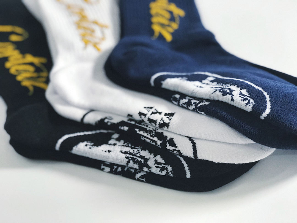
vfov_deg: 25.7
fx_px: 489
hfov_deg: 33.8
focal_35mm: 57
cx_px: 148
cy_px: 112
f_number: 2.8
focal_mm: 6.6
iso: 80
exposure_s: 1/57
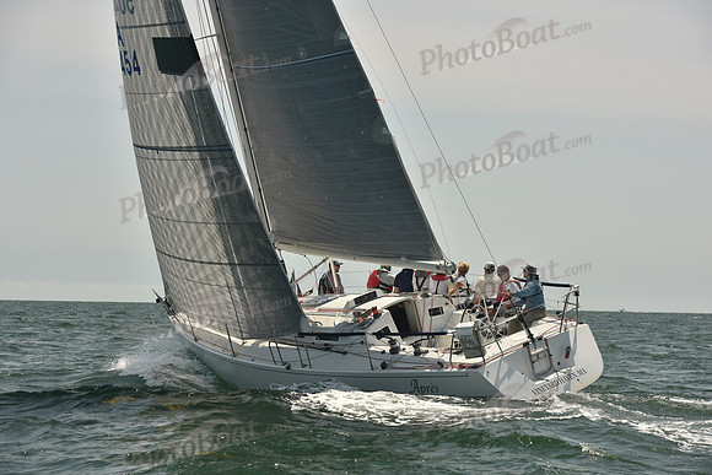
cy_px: 238
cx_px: 356
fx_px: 2018
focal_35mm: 102
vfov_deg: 13.4
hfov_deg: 20.0
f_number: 7.1
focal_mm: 102
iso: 320
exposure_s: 1/1000
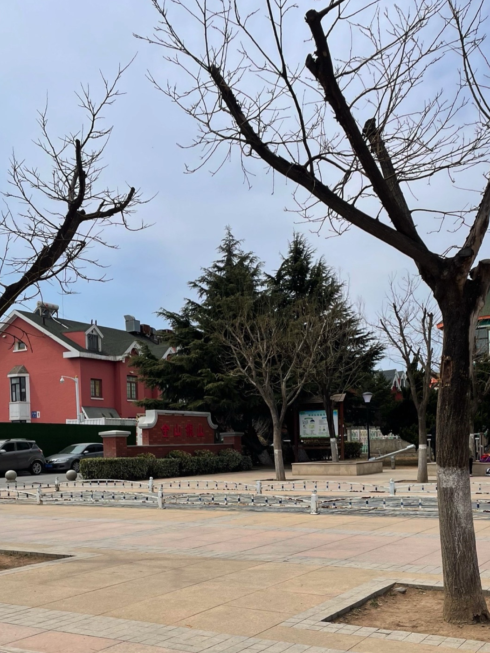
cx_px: 236
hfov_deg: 37.7
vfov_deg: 47.7
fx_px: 717
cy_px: 465
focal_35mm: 38
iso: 32
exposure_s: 1/5291
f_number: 1.6
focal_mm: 4.2
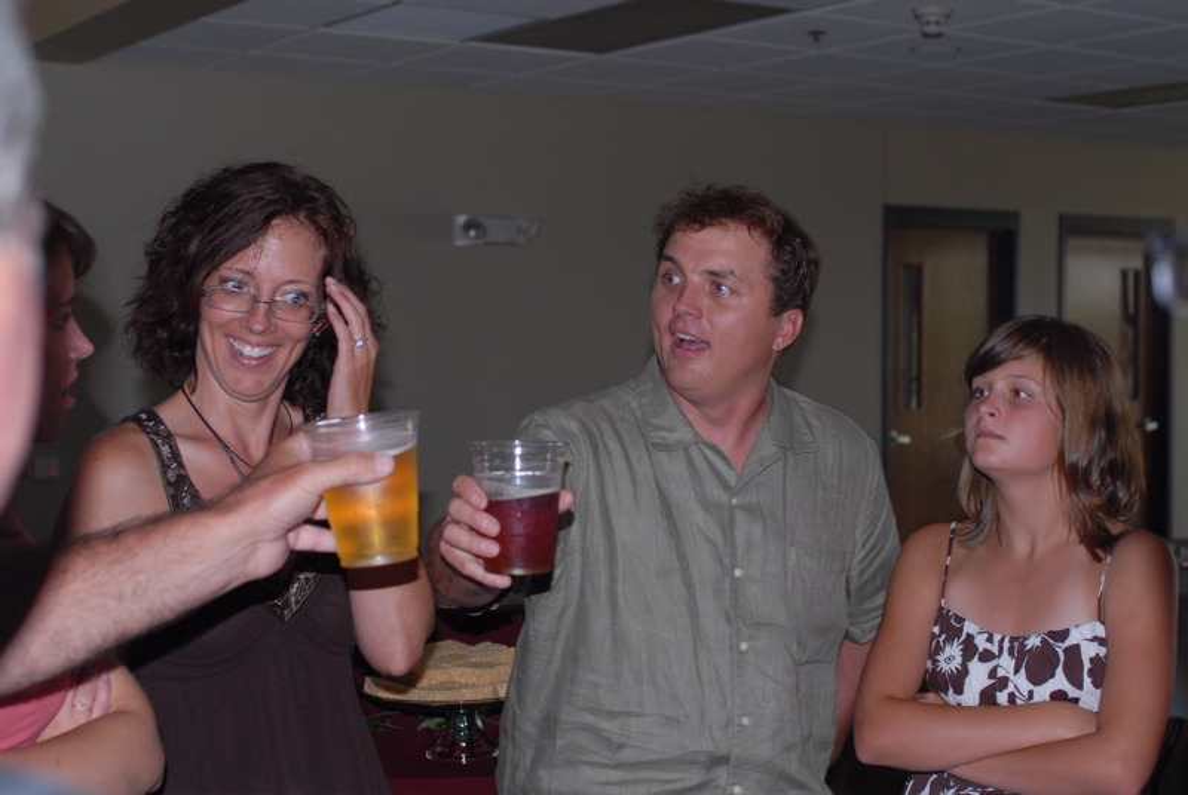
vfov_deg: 25.8
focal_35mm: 52
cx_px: 594
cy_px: 398
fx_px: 1734
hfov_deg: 37.8
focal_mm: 35
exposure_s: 1/60
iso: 200
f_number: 3.3
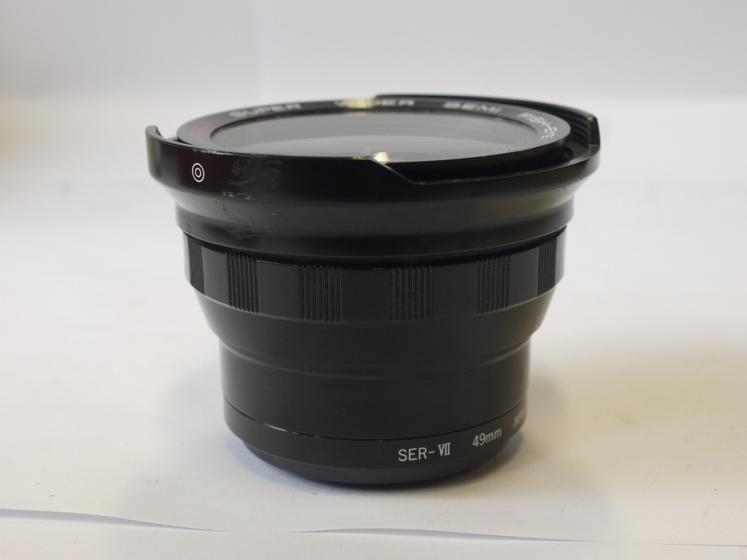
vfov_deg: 24.4
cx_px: 374
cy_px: 280
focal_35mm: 60
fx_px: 1295
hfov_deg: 32.2
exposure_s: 1/40
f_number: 7.1
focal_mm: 30
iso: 400
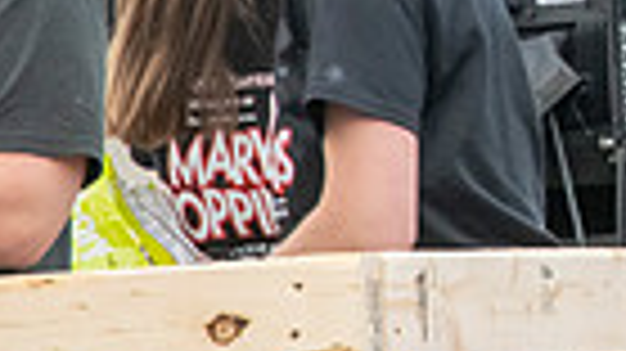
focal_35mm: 1307
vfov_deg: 0.9
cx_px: 1040
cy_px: -43
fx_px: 21682
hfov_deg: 1.7
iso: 3200
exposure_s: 1/320
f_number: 11
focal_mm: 300
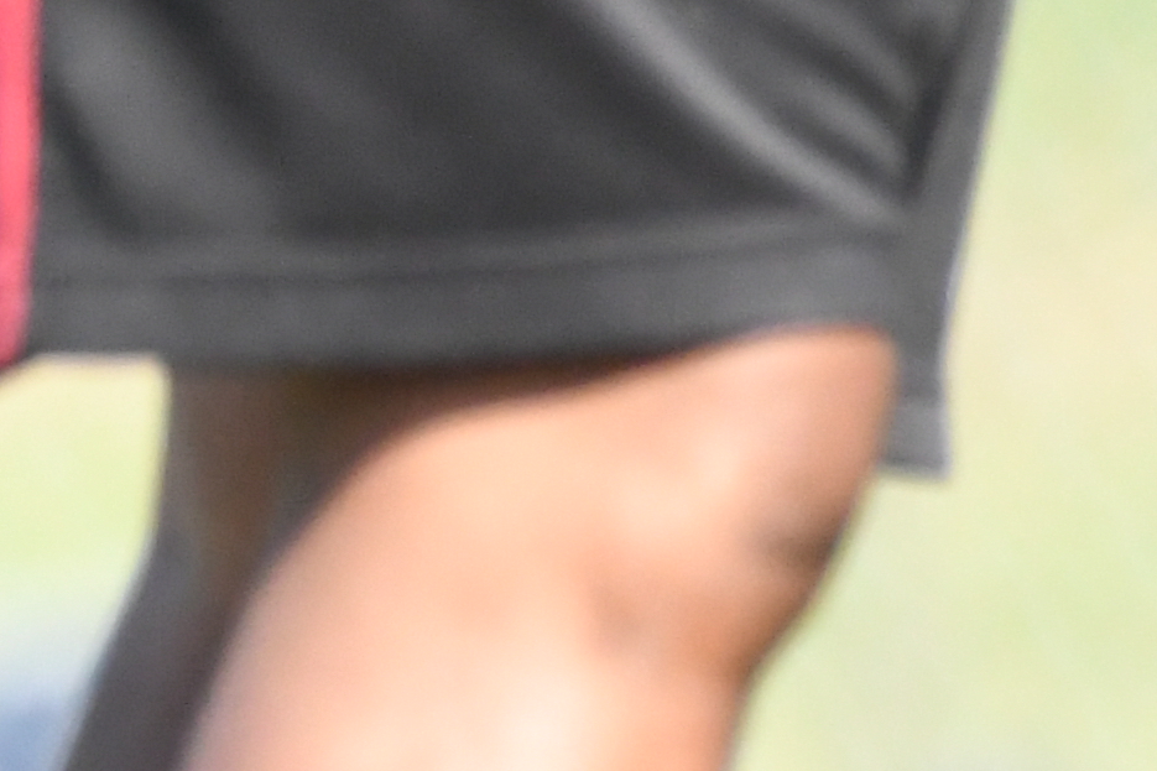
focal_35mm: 4914
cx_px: -1302
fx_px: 157892
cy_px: -673
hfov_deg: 0.4
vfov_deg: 0.3
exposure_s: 1/2000
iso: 2000
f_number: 7.1
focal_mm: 550
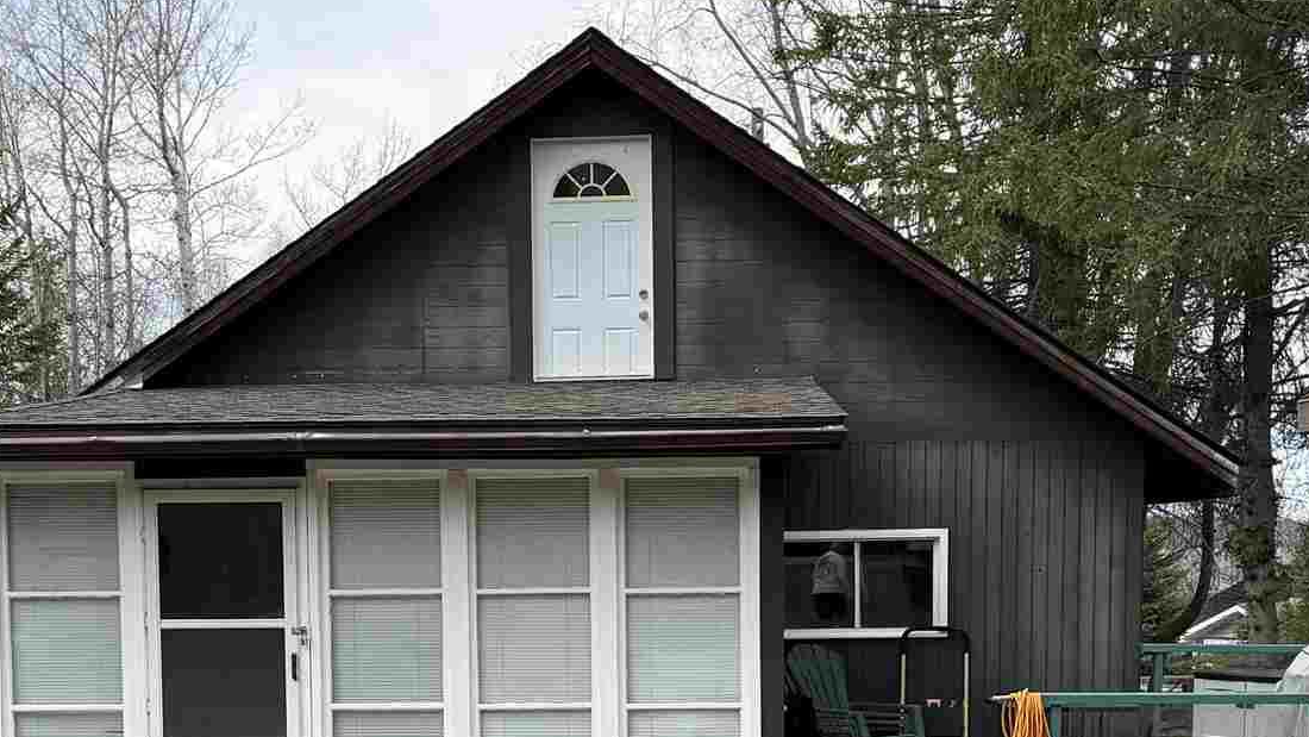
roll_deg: +0.8
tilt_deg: -4.4
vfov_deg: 16.2
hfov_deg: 28.8
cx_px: 449
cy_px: 736
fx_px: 2534
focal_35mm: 73
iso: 80
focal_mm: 6.76
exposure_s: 1/2801
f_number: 1.78
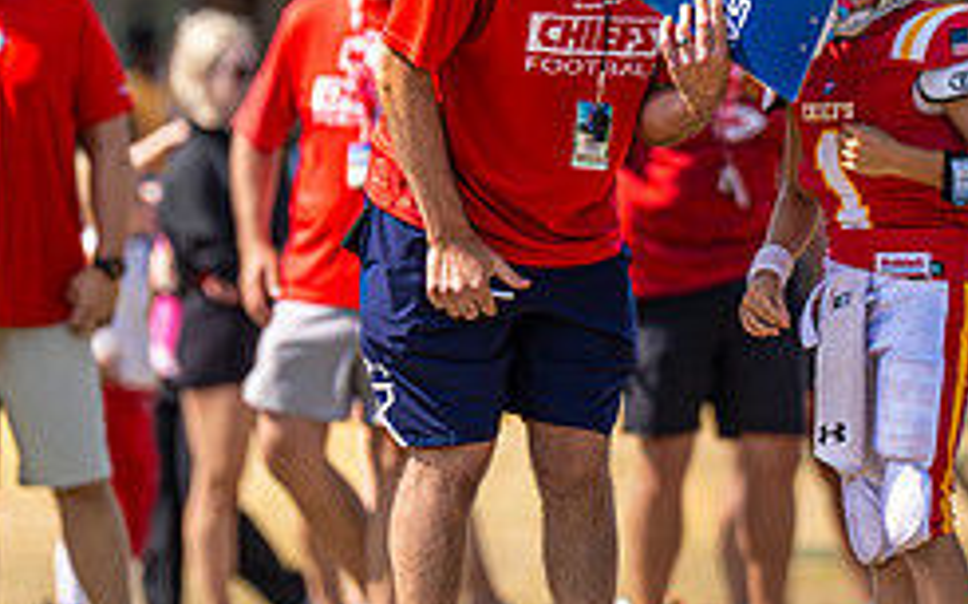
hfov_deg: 2.7
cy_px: 197
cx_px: 732
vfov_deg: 1.7
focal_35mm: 768
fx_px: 20256
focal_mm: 200
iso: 100
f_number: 2.8
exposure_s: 1/3200
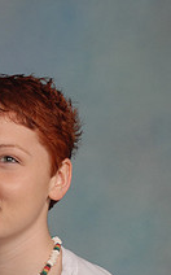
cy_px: 314
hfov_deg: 6.5
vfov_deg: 10.3
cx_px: -3
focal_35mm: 201
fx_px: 1503
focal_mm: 48
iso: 100
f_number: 5.6
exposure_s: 1/125
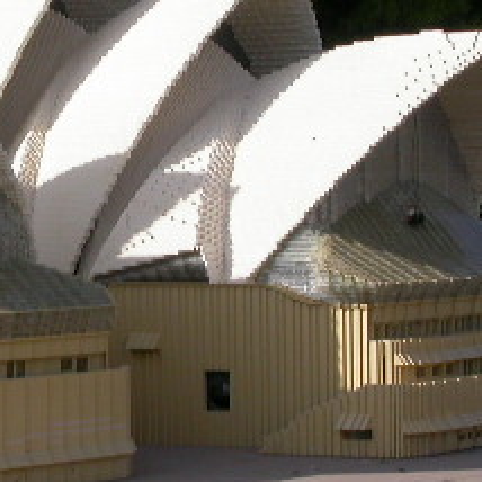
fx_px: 2410
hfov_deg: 11.3
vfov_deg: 11.4
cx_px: -18
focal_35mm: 153
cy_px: 198
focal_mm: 12
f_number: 6.9
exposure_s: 1/454
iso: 100
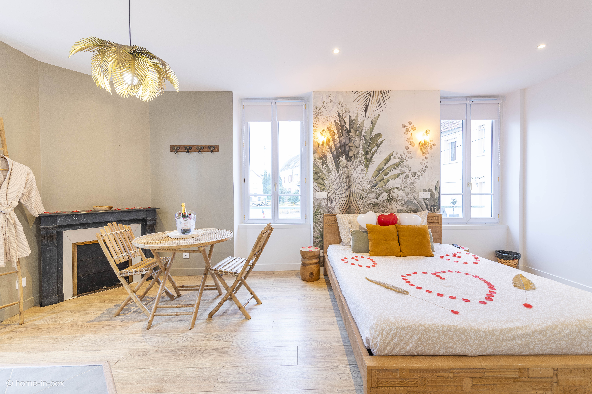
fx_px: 230
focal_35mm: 14
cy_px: 197
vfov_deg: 81.2
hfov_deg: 104.3
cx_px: 296
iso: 125
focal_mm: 14
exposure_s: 1/4
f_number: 7.1
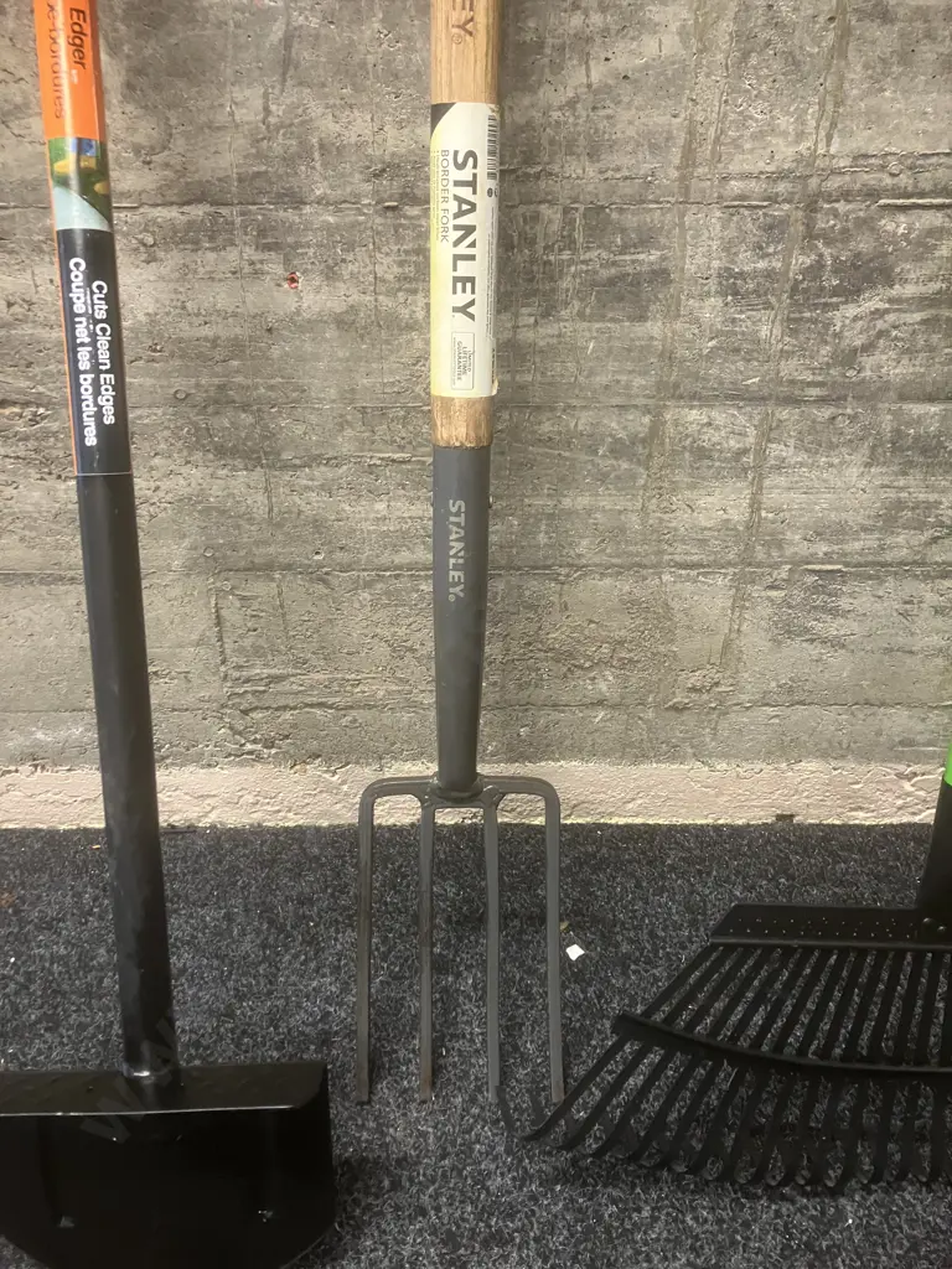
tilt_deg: -30.1
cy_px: 634
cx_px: 476
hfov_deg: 49.7
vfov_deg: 63.4
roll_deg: +0.7
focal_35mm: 28
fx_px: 1027
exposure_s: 1/33
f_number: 1.8
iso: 250
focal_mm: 3.99
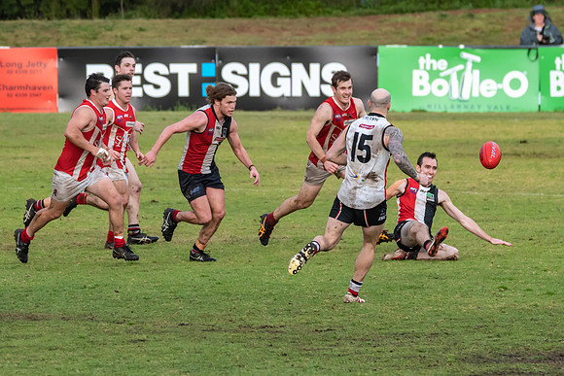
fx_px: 9115
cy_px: 212
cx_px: 278
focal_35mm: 582
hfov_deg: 3.5
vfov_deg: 2.4
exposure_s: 1/1000
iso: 1250
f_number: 7.1
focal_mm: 280
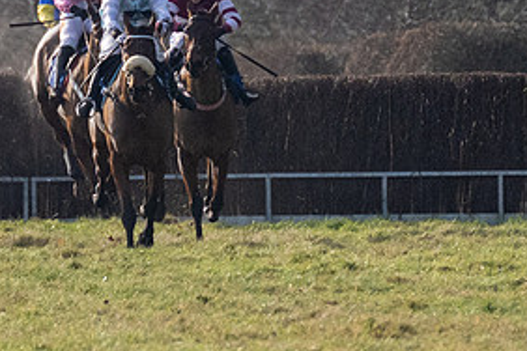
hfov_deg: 1.3
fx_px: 22981
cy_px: 123
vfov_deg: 0.9
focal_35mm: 1570
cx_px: 249
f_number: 4
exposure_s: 1/8000
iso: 800
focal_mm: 280
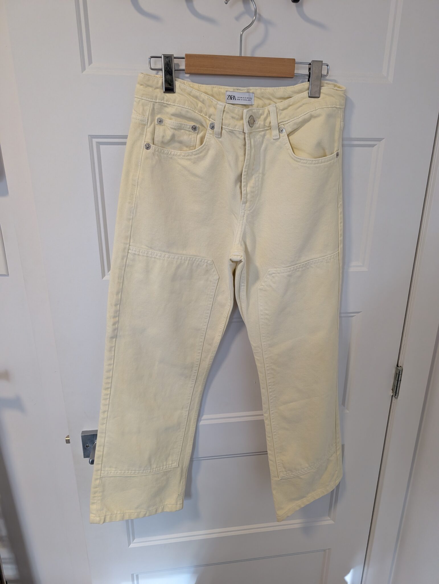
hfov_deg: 56.9
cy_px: 292
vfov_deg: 71.5
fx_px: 405
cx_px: 220
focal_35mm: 24
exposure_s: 1/120
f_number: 1.68
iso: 317
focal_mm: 6.9
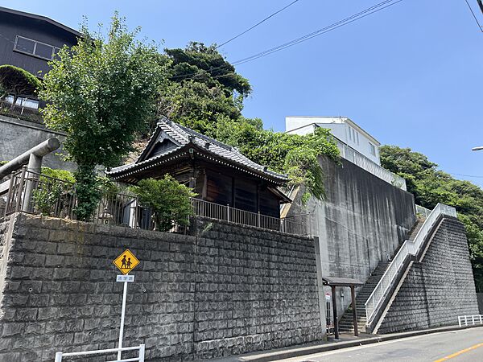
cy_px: 181
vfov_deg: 53.1
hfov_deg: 67.3
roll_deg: +0.3
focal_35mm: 26
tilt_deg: +16.9
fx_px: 363
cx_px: 242
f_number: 1.5
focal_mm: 5.7
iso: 50
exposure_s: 1/2353
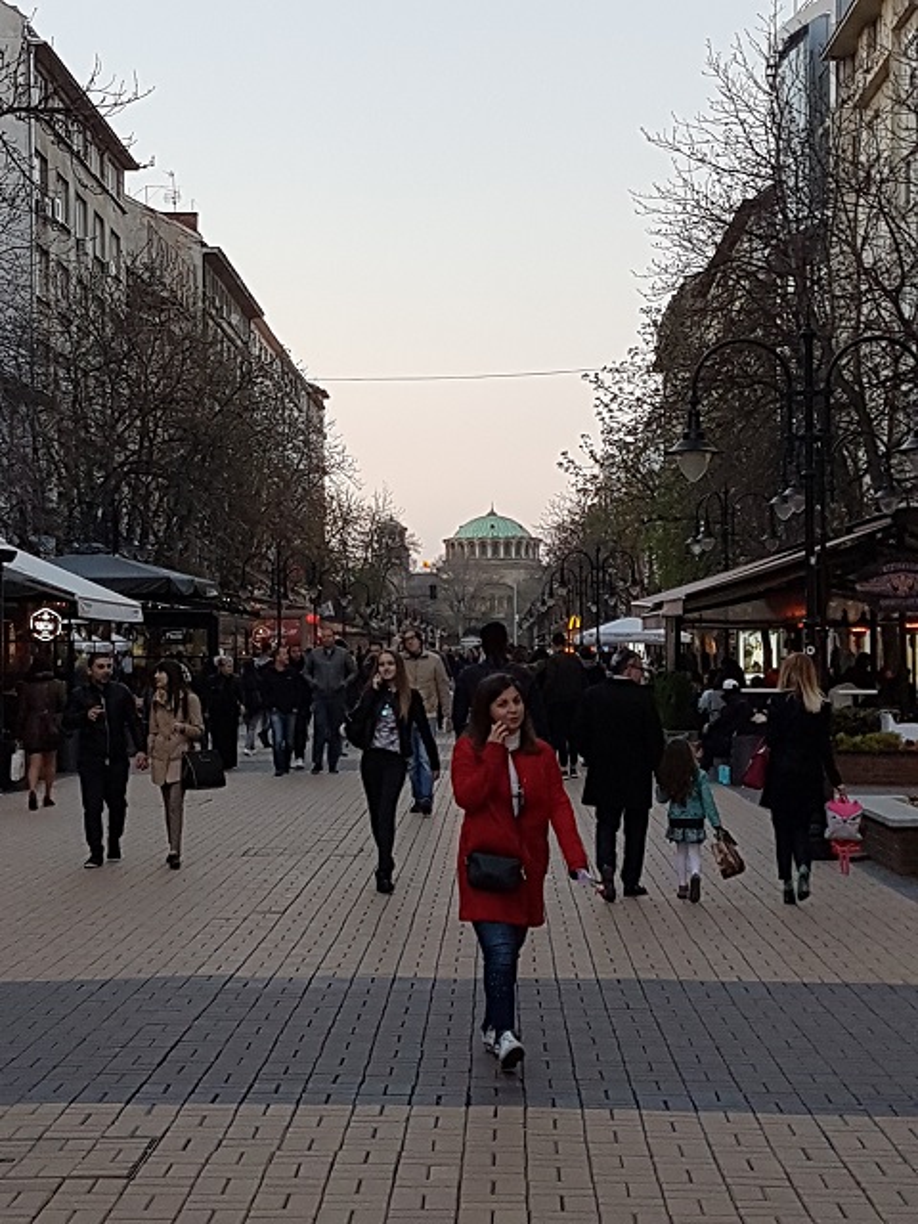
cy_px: 612
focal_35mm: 26
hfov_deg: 53.1
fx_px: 919
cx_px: 459
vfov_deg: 67.3
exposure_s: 1/100
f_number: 1.7
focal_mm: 4.2
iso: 64
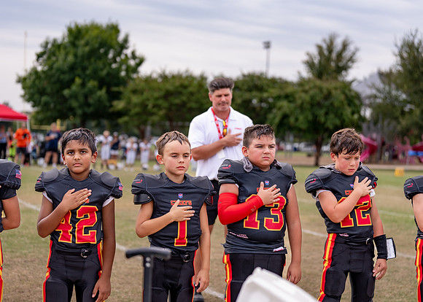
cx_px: 212
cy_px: 151
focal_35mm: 75
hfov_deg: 26.6
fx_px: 896
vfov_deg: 19.1
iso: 100
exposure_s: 1/1000
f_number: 2.8
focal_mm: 70
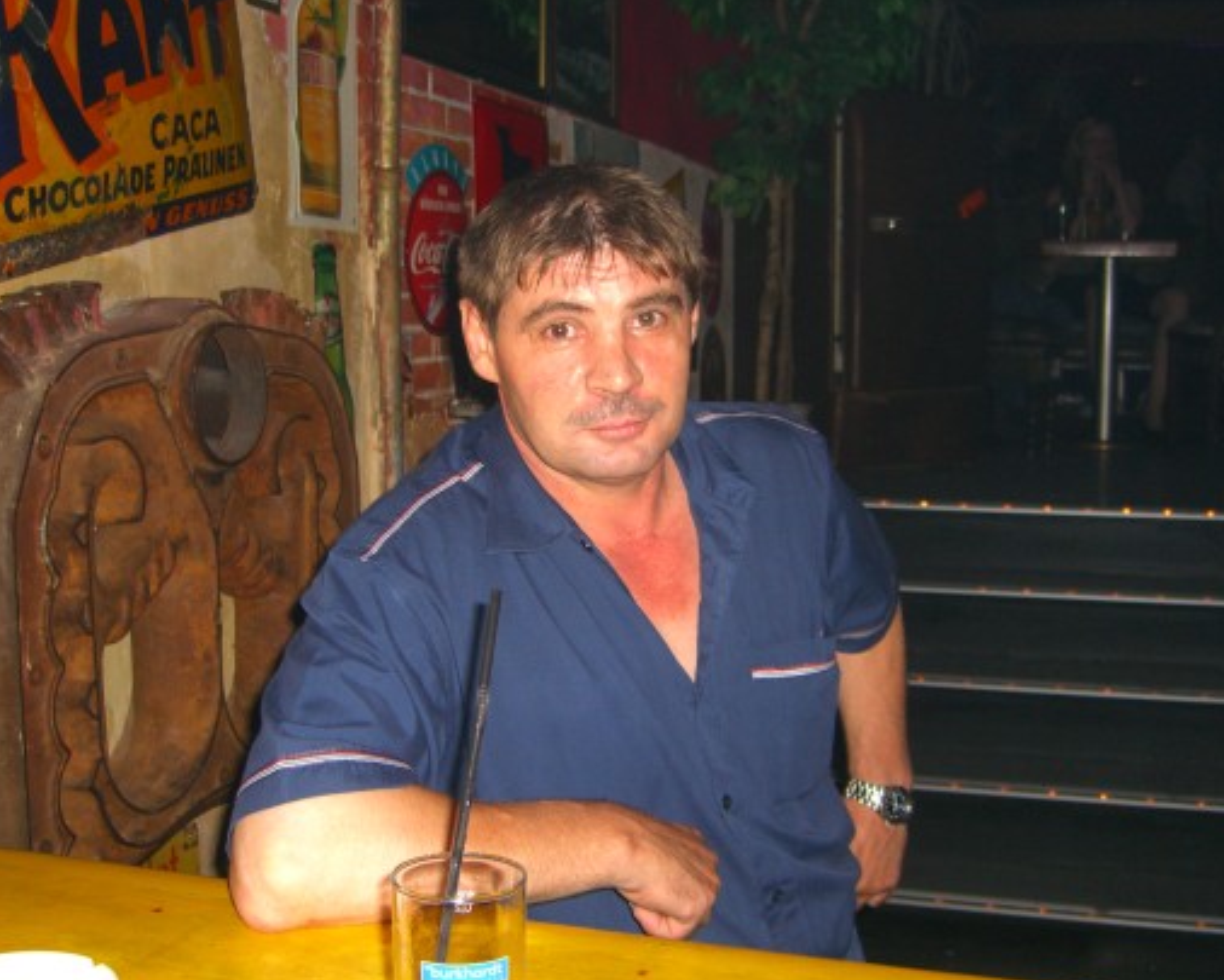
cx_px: 605
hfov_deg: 42.0
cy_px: 491
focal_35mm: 44
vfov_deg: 34.2
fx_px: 1594
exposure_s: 1/60
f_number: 2.8
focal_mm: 7.9
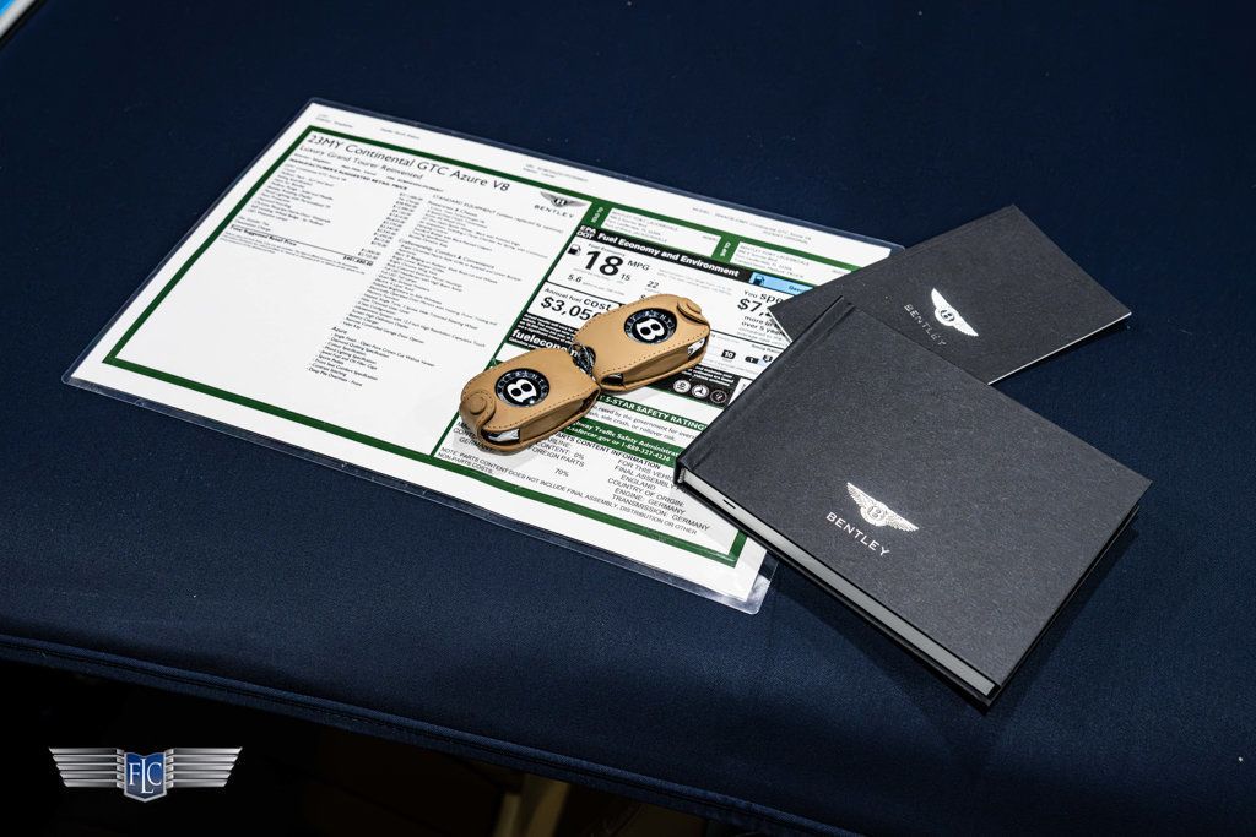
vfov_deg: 34.9
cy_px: 369
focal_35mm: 38
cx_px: 648
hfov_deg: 50.5
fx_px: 1330
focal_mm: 34
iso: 1600
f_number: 5
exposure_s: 1/50
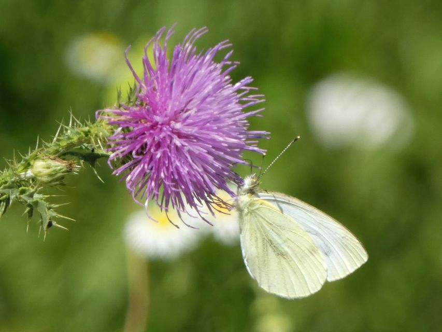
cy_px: 166
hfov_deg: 3.4
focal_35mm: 584
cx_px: 221
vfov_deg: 2.5
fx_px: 7458
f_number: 5.6
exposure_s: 1/160
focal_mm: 104.7
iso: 80
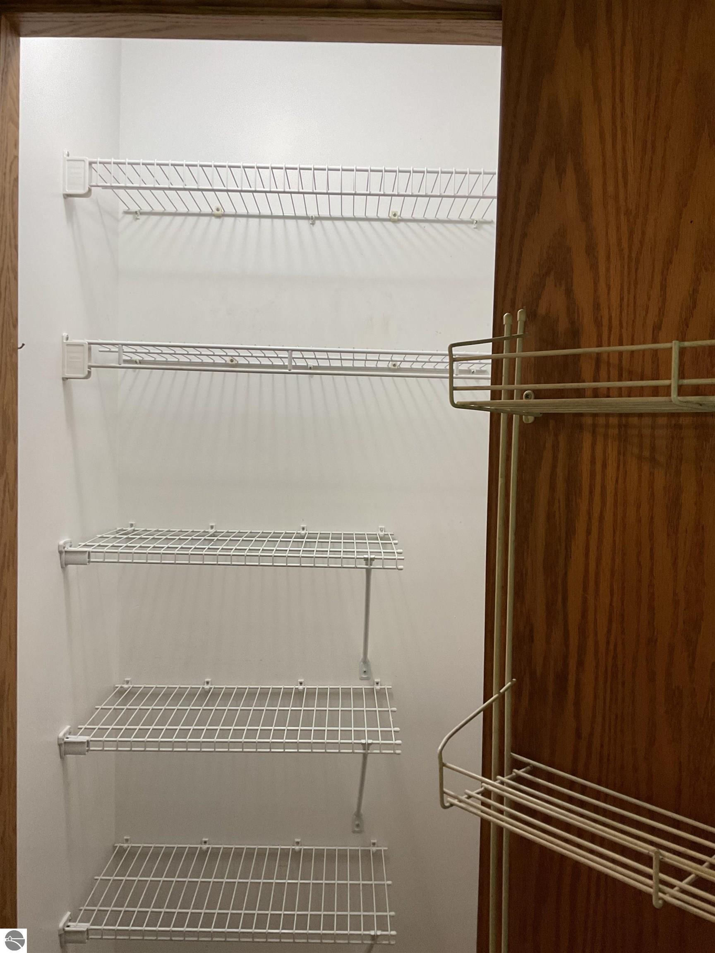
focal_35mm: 29
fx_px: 799
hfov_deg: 48.2
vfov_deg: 61.7
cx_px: 358
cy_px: 476
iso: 64
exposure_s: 1/50
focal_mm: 3
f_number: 1.8
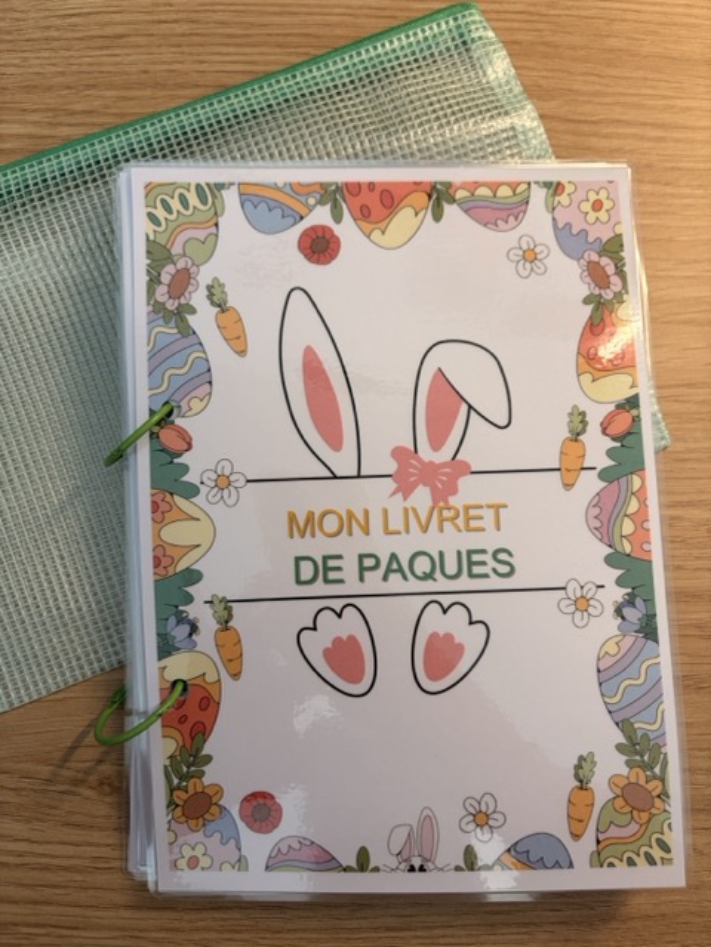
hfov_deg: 53.1
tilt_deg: -82.9
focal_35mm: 26
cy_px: 474
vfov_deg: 67.3
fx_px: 712
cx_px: 356
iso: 100
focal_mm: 5.96
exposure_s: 1/119
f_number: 1.6
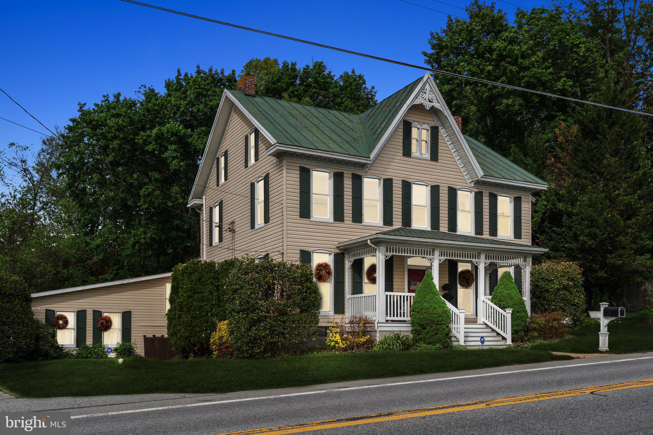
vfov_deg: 40.0
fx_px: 598
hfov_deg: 57.2
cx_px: 326
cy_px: 218
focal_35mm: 33
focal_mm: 33
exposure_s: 1/800
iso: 400
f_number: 7.1
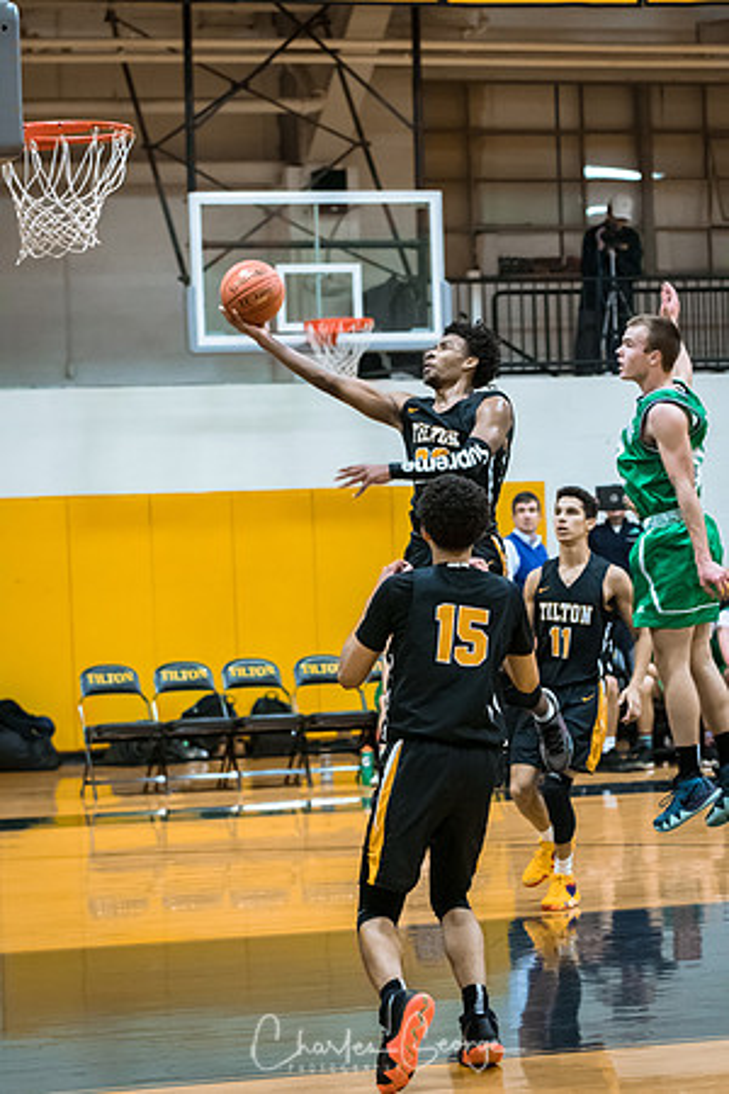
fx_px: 3554
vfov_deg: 17.5
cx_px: 364
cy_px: 547
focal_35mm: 117
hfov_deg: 11.7
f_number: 2.8
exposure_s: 1/400
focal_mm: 78
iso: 3200
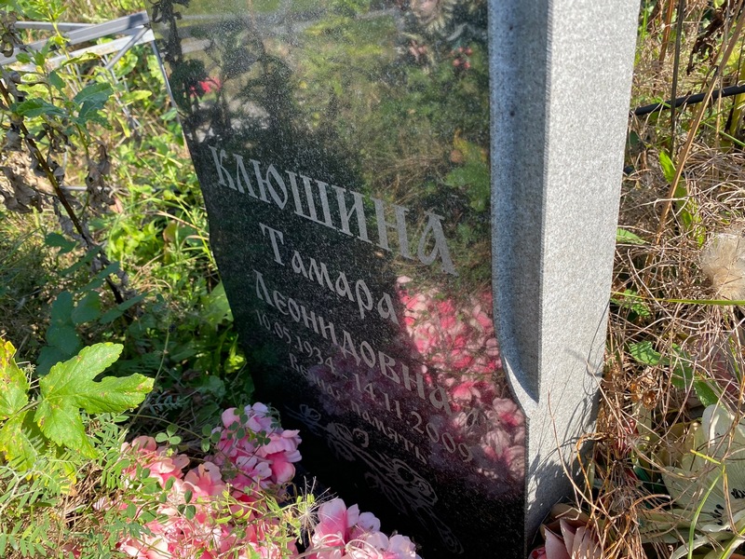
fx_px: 560
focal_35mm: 26
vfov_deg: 53.1
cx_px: 372
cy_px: 280
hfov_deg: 67.3
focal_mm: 4.25
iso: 32
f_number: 1.8
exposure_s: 1/485
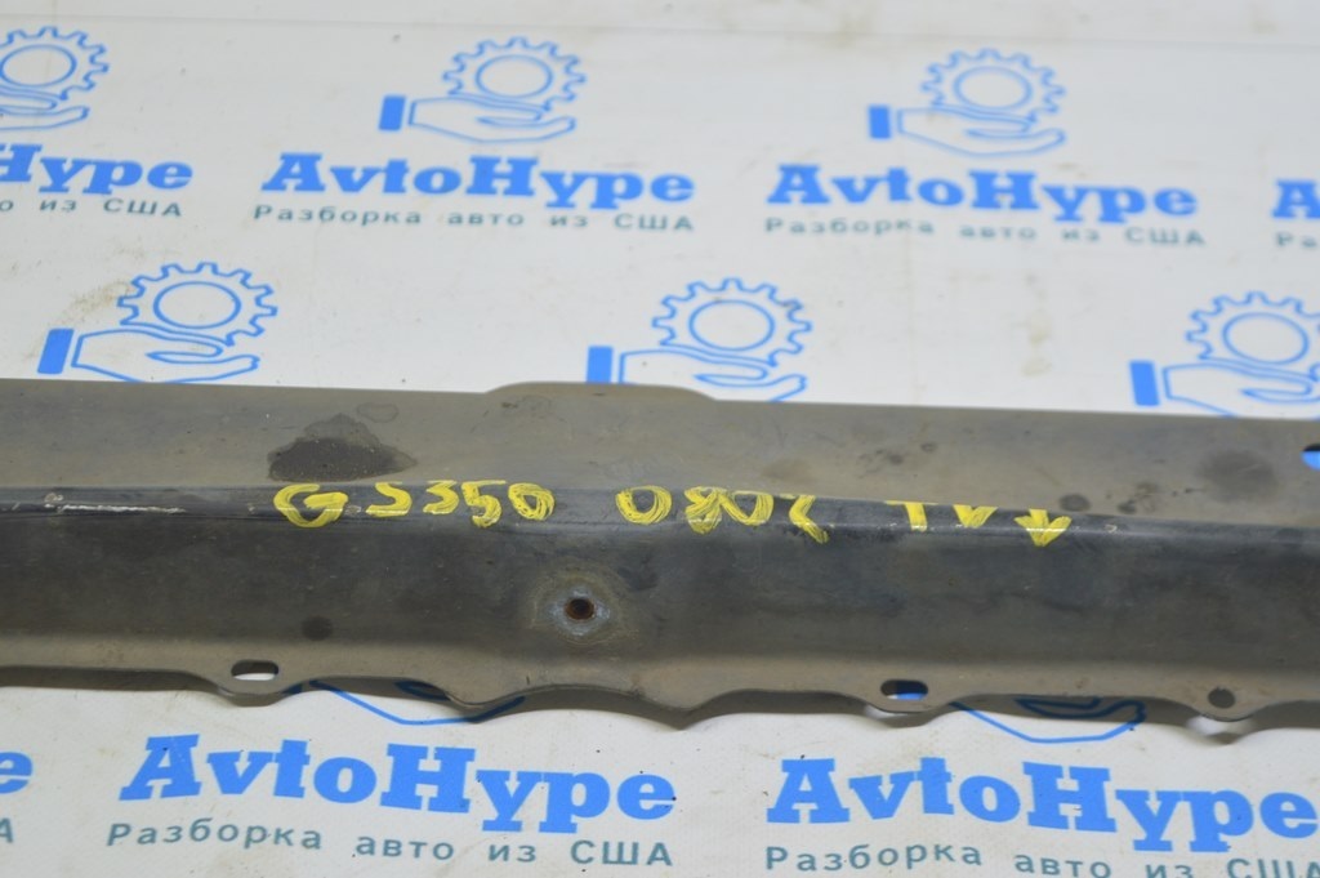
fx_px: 3022
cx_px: 660
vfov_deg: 16.5
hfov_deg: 24.6
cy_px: 439
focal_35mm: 82
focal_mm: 55
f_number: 5.6
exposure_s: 1/20
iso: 400
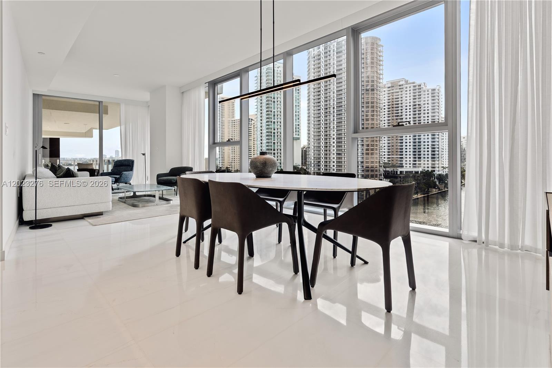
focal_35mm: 17
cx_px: 276
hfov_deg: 93.3
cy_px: 184
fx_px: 261
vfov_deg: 70.4
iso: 320
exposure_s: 1/200
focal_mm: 17
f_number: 7.1
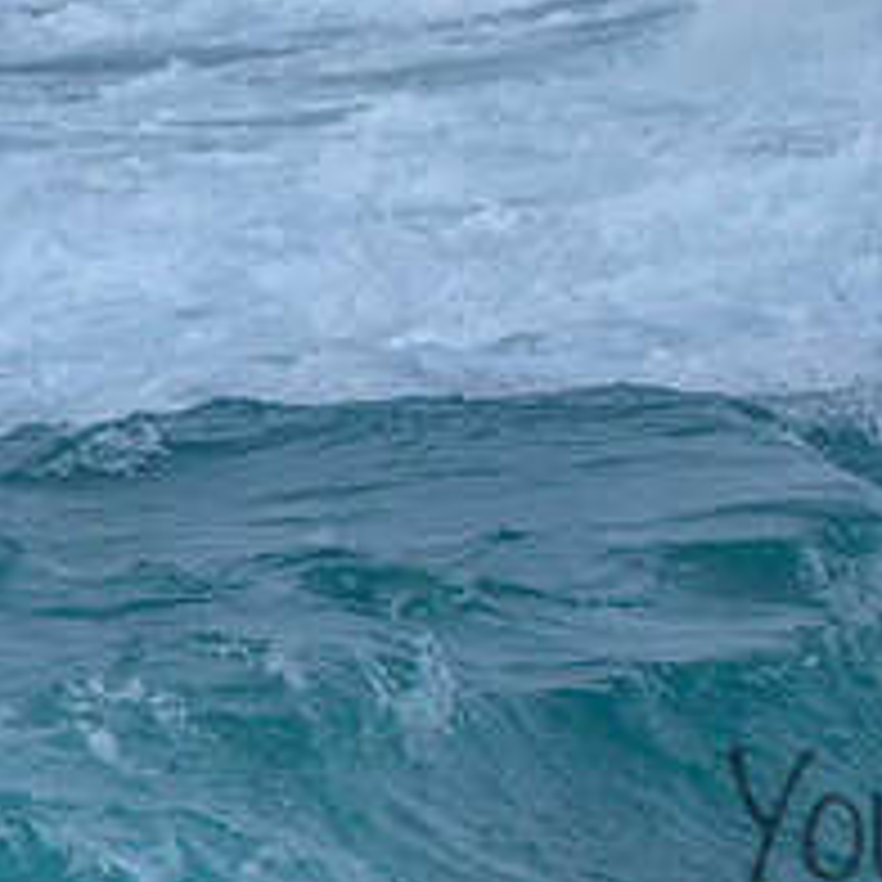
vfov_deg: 1.3
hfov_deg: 1.3
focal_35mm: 1386
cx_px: 1173
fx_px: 39954
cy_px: 748
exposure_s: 1/2000
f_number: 9
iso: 500
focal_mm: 400
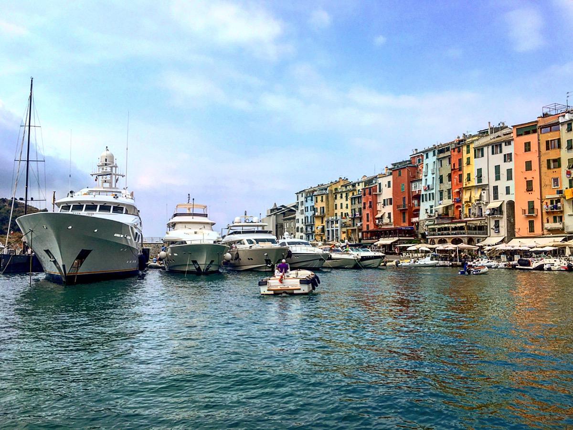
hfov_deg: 61.7
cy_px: 215
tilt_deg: +4.4
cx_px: 286
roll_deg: +0.4
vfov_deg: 48.2
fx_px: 480
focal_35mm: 29
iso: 25
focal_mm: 4.15
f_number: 2.2
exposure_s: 1/1709
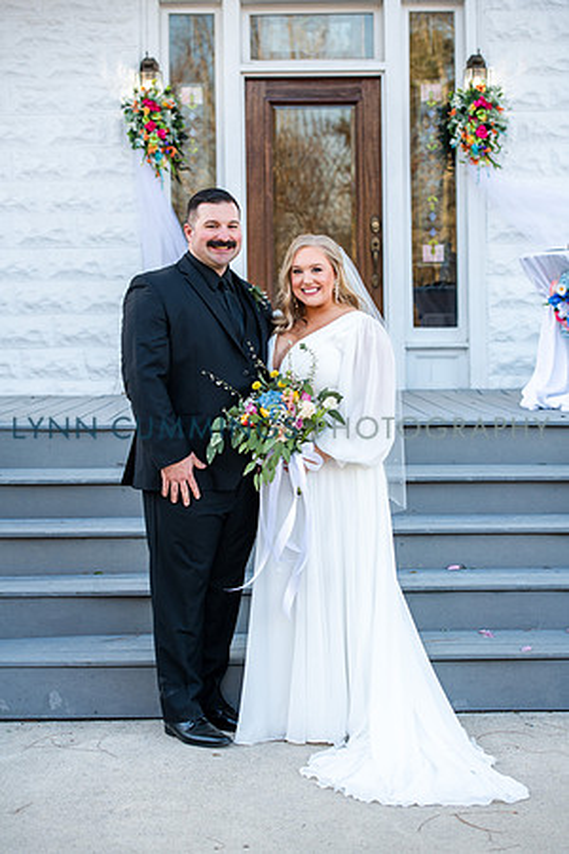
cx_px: 284
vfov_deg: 28.8
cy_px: 427
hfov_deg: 19.5
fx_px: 1659
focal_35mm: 70
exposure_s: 1/200
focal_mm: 70
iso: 200
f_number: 4
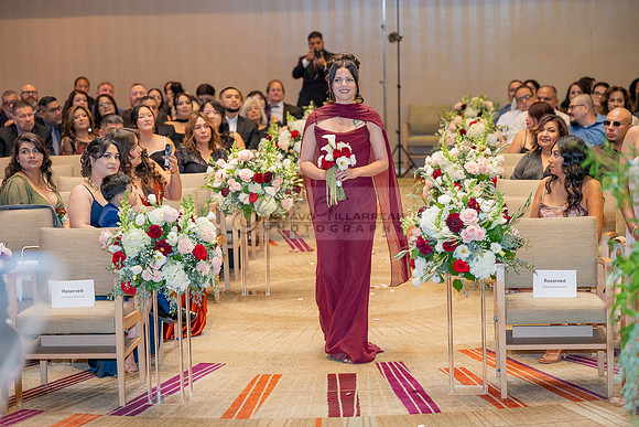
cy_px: 214
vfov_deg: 14.7
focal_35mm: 93
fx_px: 1651
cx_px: 320
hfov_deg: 21.9
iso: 1250
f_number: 3.2
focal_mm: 93
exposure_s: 1/160
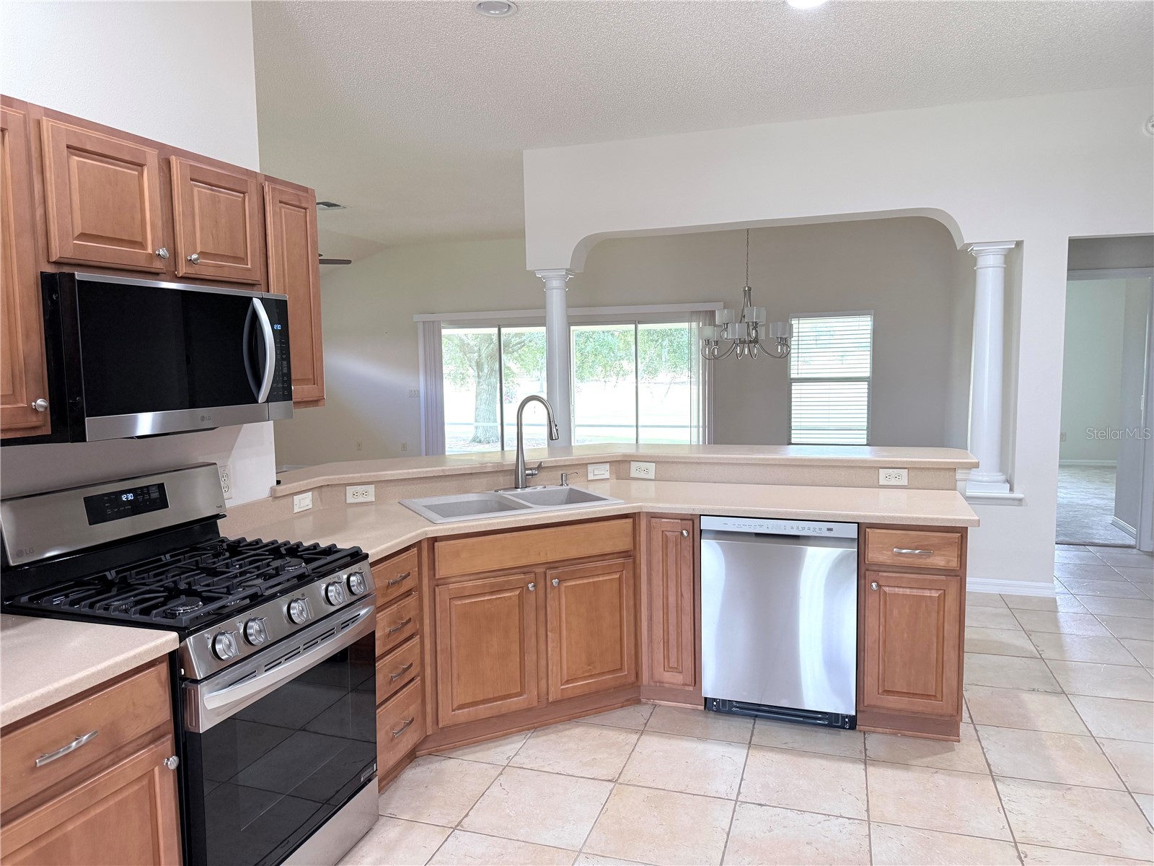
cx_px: 577
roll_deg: +0.4
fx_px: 800
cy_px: 433
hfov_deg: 71.6
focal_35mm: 24
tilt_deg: -4.9
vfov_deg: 56.8
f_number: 1.78
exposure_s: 1/134
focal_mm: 6.76
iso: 200
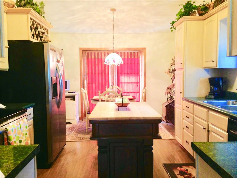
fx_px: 226
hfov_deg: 55.4
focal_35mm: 33
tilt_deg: -4.6
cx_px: 118
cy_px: 89
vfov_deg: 42.9
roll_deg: +1.1
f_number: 2.4
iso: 160
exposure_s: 1/20
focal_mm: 4.12
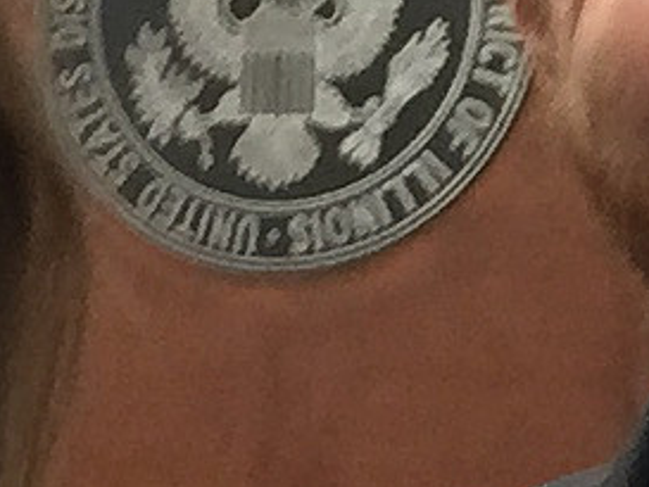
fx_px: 2044
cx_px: 300
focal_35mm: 109
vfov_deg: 13.6
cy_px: 290
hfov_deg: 18.0
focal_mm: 2.65
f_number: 2.2
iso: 250
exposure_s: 1/30
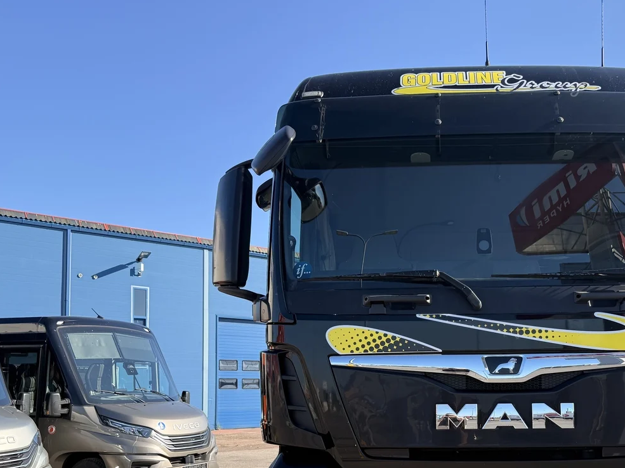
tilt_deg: +3.2
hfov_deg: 46.9
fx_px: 704
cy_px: 363
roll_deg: +1.0
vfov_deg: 35.8
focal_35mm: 39
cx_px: 430
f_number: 1.78
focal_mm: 6.76
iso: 100
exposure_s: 1/2232
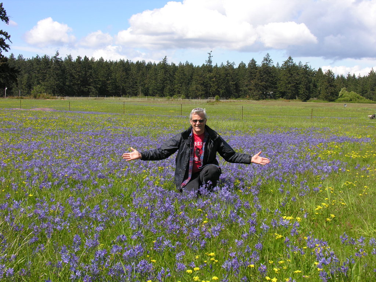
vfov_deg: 29.1
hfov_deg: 38.2
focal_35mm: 50
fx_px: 543
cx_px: 188
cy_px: 141
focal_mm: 12.7
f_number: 6.2
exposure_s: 1/166
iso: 50
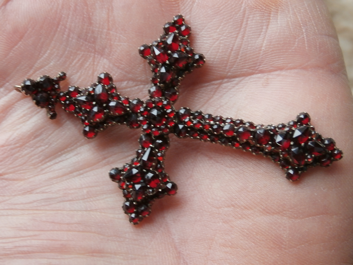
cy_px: 132
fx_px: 683
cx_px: 176
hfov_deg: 29.0
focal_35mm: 67
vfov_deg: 21.9
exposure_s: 1/60
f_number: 4.3
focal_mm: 11.86
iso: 200
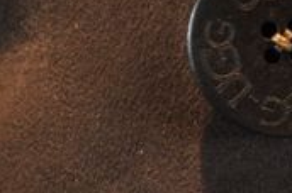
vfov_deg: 2.0
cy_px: 156
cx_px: 227
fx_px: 5563
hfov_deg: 3.0
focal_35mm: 687
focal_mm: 105
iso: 640
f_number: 6.3
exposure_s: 1/80
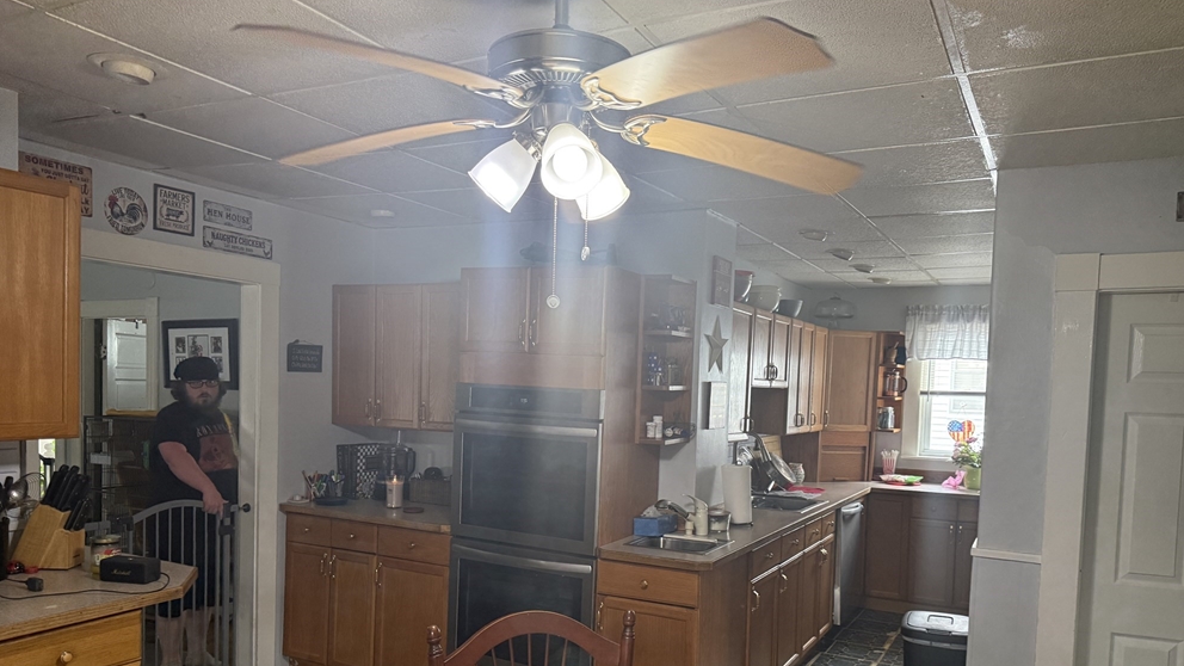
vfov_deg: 42.4
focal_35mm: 27
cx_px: 578
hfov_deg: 69.8
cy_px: 433
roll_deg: -0.5
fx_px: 848
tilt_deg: -2.4
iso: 400
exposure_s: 1/120
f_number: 1.78
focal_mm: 6.76
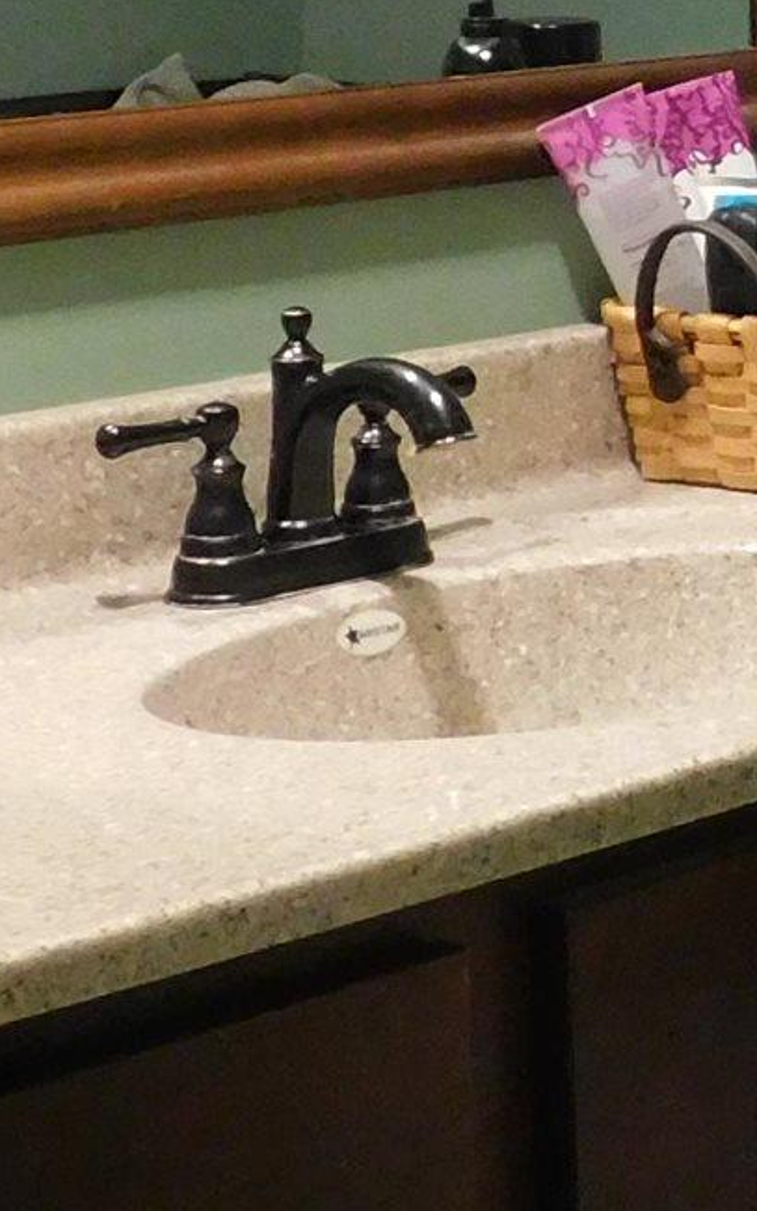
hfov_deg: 10.4
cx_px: 1590
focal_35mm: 115
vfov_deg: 17.8
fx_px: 3795
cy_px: 82
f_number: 3
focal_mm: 4
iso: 400
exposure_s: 1/10
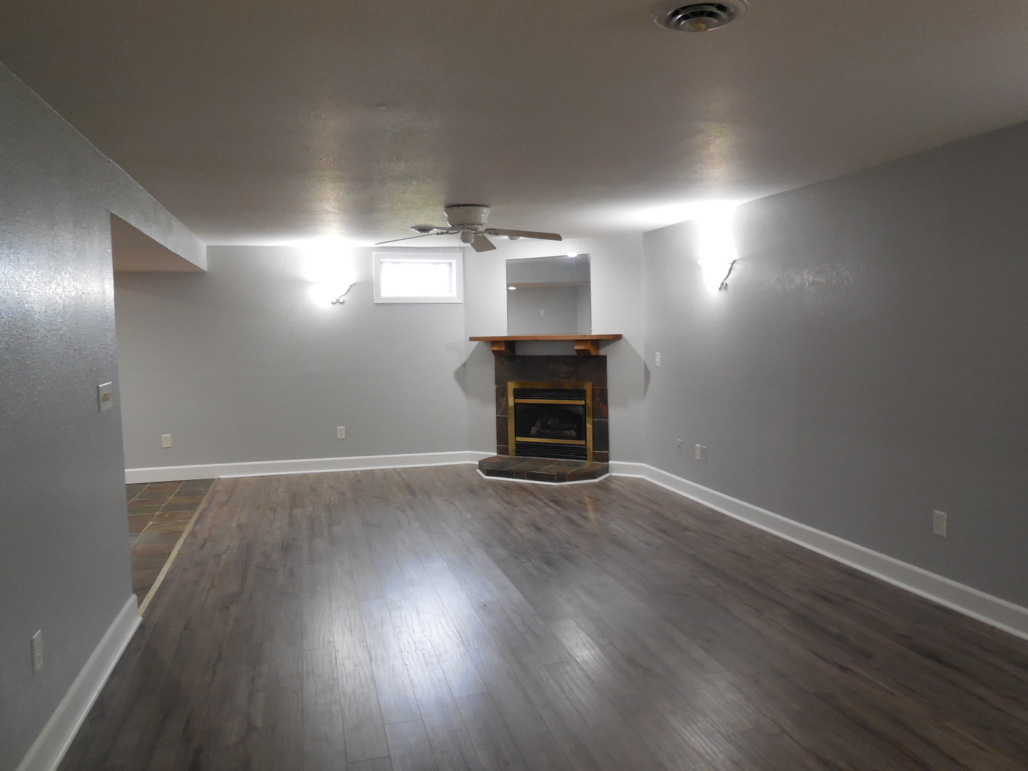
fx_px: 742
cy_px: 386
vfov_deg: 54.9
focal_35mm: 25
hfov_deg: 69.4
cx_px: 514
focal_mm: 4.5
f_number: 3.1
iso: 400
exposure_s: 1/15
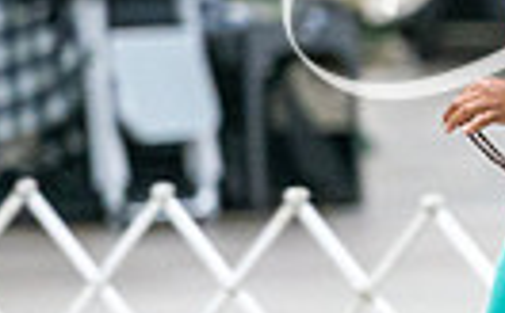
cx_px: 928
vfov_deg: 1.3
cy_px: 179
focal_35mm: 971
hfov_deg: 2.2
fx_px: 13341
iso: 4000
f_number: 2.8
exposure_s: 1/200
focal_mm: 186
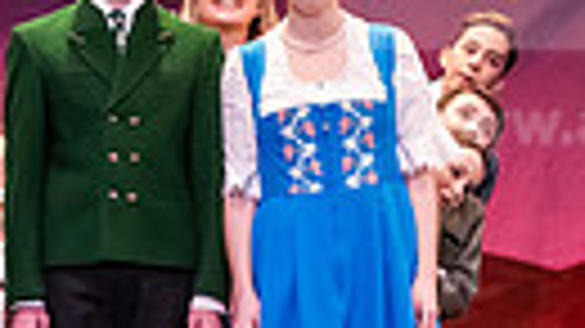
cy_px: 211
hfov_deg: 7.7
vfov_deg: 4.3
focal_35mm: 279
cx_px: 154
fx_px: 4326
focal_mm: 52
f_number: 3.2
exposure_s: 1/250
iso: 4000
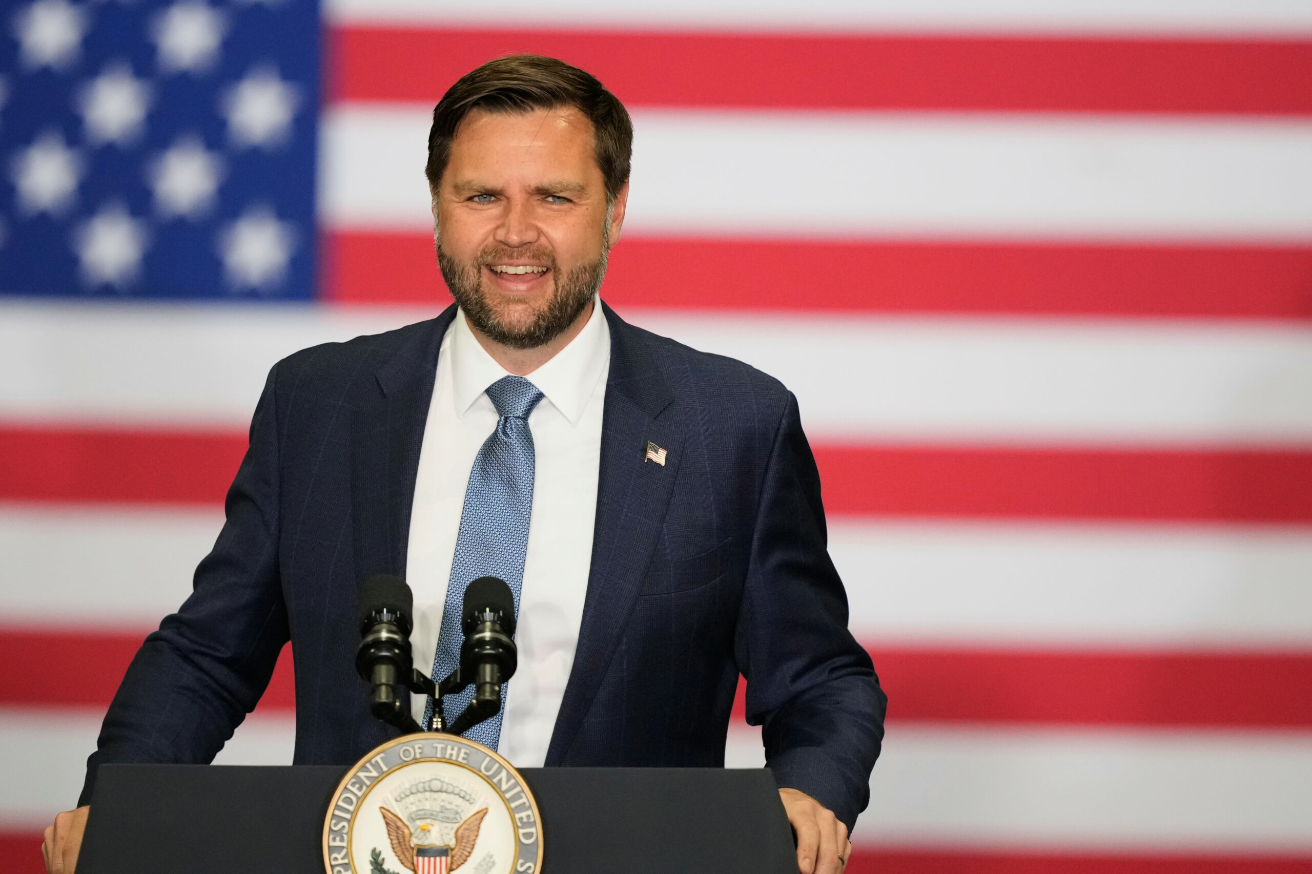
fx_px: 21862
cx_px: 656
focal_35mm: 600
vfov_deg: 2.3
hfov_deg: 3.4
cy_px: 437
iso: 4000
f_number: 2.8
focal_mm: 400
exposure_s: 1/1250
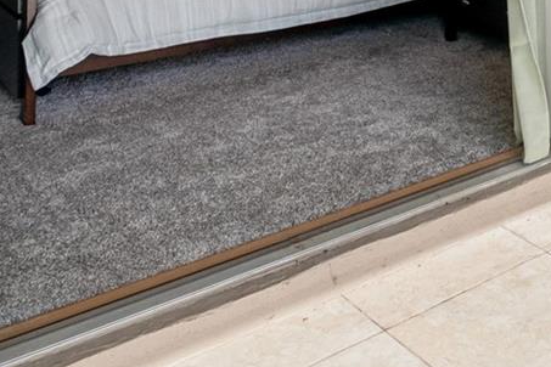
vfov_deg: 21.5
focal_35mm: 53
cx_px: 603
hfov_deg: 33.0
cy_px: -181
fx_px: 811
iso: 100
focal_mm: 10
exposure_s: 1/200
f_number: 7.1
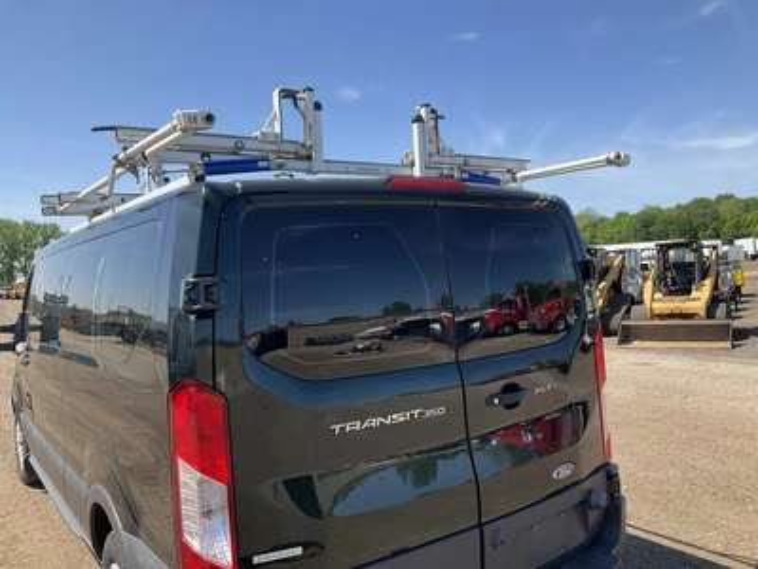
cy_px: 284
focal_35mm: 29
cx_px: 379
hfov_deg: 61.7
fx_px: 635
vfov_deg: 48.2
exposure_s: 1/842
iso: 25
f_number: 1.8
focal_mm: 3
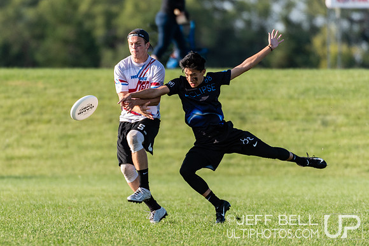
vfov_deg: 1.7
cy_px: 115
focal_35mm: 790
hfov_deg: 2.6
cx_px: 126
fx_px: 8095
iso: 450
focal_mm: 400
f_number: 4
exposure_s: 1/1000
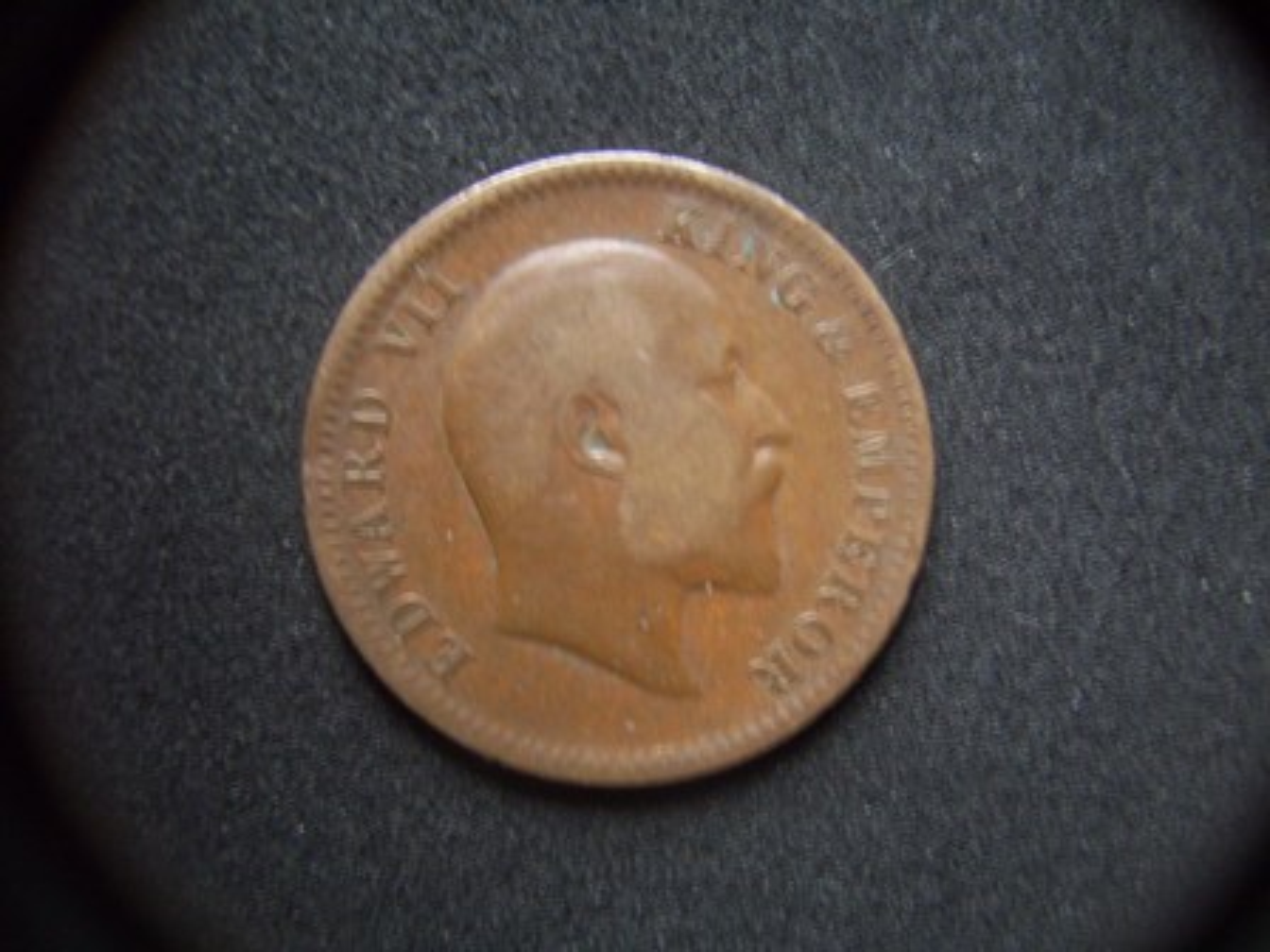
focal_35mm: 34
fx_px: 1247
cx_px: 635
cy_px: 476
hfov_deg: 54.0
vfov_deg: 41.8
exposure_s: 1/8
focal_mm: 5.7
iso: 160
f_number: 2.9
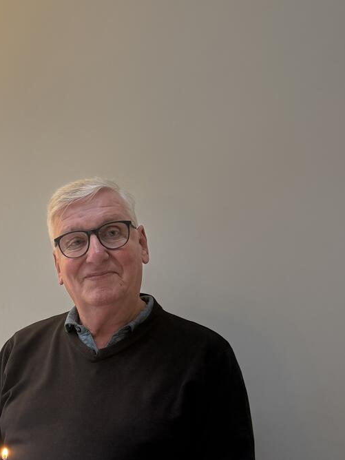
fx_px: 611
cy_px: 342
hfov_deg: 30.5
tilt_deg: -2.9
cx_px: 52
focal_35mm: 46
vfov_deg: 40.2
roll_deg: +1.4
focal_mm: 6.76
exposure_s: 1/50
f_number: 1.78
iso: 160
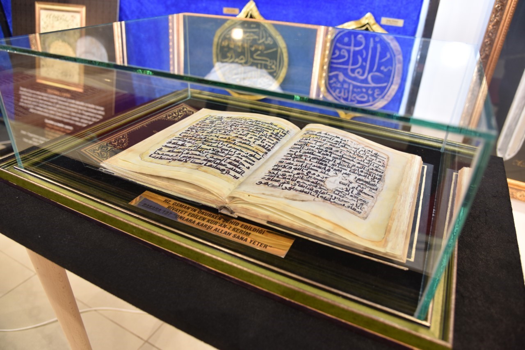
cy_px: 175
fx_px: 350
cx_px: 262
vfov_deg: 53.2
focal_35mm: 24
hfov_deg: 73.7
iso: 200
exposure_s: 1/60
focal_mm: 24
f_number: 4
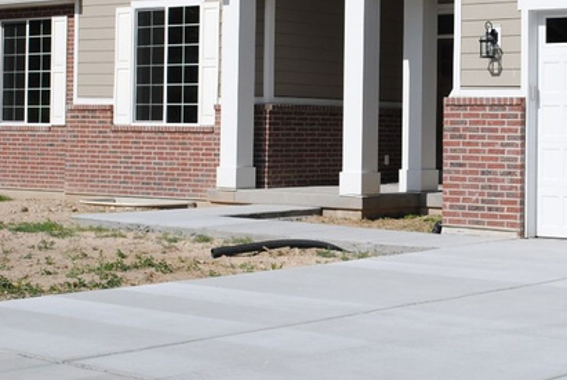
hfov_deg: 20.6
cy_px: 104
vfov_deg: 14.0
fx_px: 1545
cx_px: 436
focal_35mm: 98
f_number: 10
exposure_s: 1/400
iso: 100
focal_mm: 42
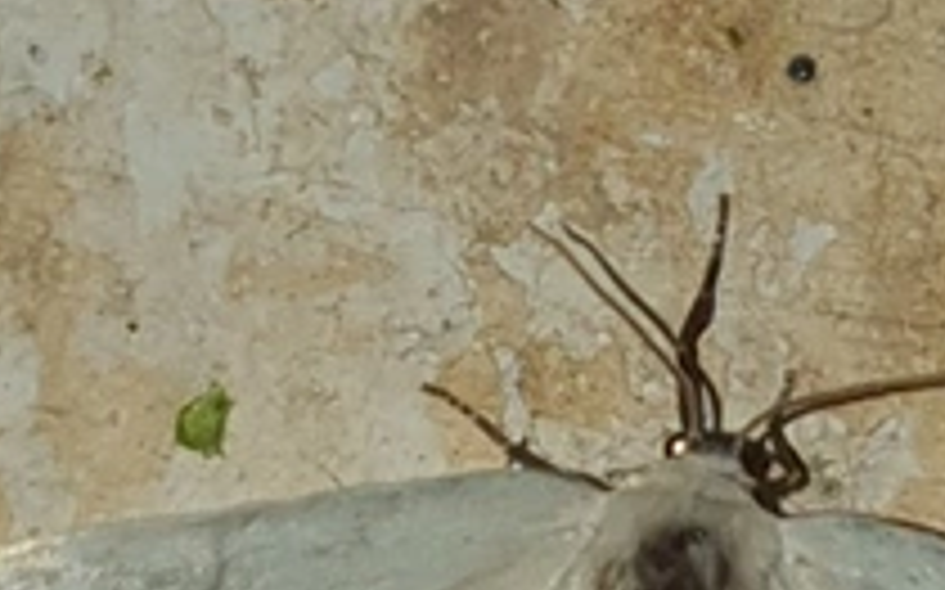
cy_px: 784
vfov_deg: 14.8
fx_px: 2162
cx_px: 756
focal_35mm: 84
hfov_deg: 24.3
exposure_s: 1/2101
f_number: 1.5
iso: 50
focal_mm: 4.3
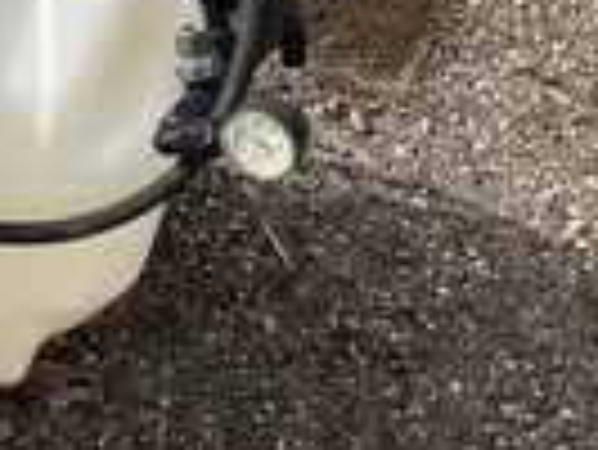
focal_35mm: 87
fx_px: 1504
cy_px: 68
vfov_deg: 16.8
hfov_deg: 19.9
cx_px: -256
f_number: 1.8
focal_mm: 3
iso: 25
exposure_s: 1/2141
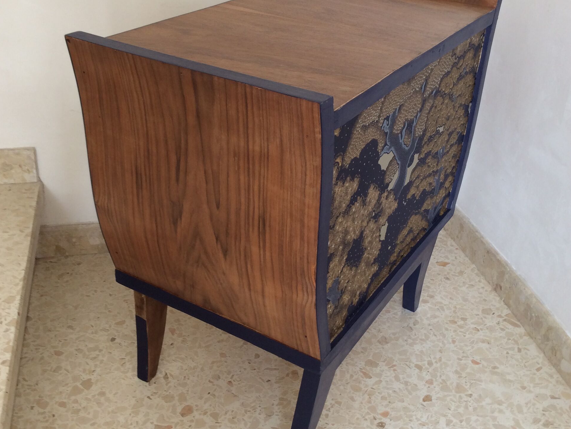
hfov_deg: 43.8
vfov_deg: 33.5
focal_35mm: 43
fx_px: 709
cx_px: 285
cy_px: 170
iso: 32
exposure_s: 1/33
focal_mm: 3.3
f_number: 2.4
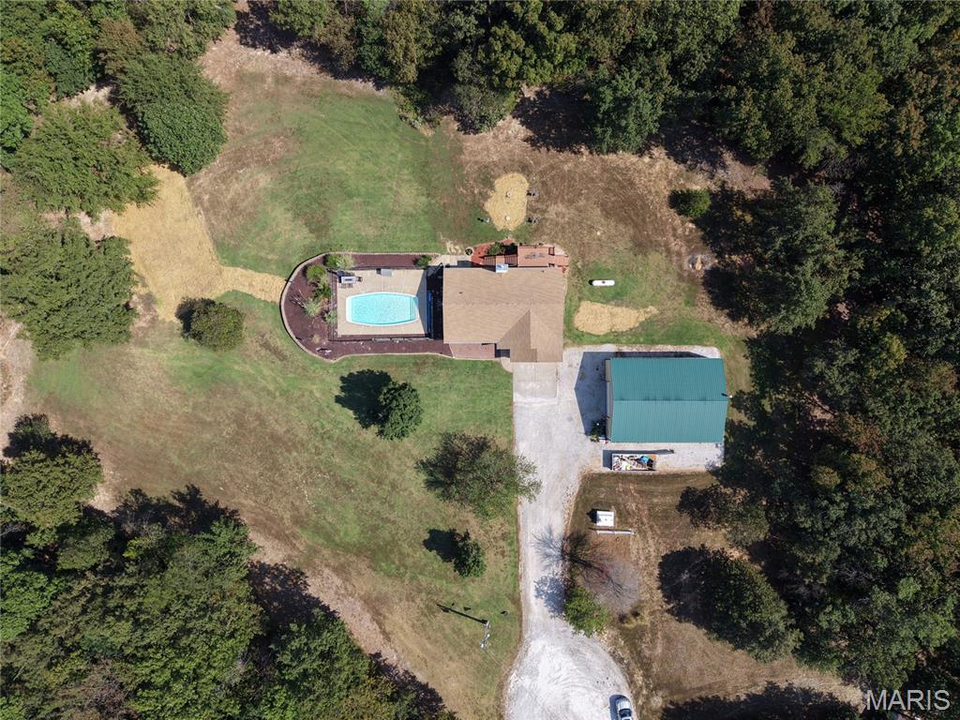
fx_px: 666
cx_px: 480
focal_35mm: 24
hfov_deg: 71.6
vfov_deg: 56.8
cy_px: 360
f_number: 1.8
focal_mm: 8.67
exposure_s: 1/60
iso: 100
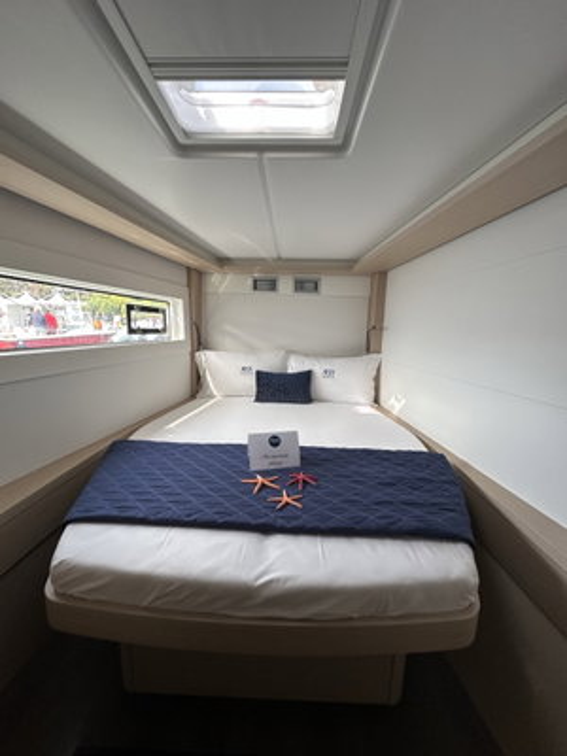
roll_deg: -1.3
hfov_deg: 85.7
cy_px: 378
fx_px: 306
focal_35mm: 14
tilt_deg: -10.0
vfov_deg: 102.1
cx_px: 284
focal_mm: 2.22
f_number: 2.2
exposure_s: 1/99
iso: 125
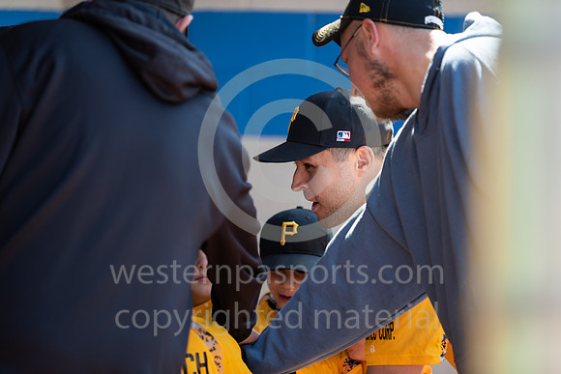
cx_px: 280
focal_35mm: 200
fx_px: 3117
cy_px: 187
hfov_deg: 10.3
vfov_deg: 6.9
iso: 160
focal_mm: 200
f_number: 2.8
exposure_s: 1/250
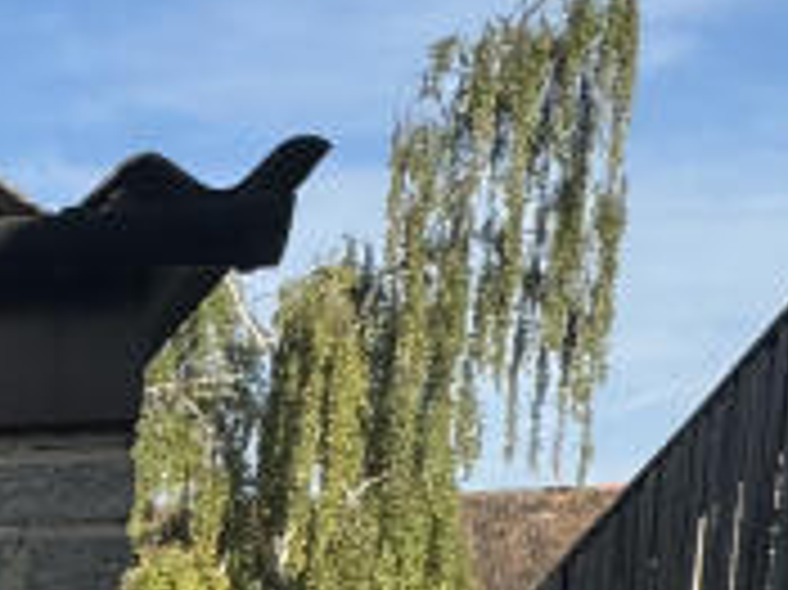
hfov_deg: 16.5
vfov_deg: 16.1
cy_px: 950
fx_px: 1865
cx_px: -883
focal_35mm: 82
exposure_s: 1/2494
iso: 50
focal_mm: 2.22
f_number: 2.2
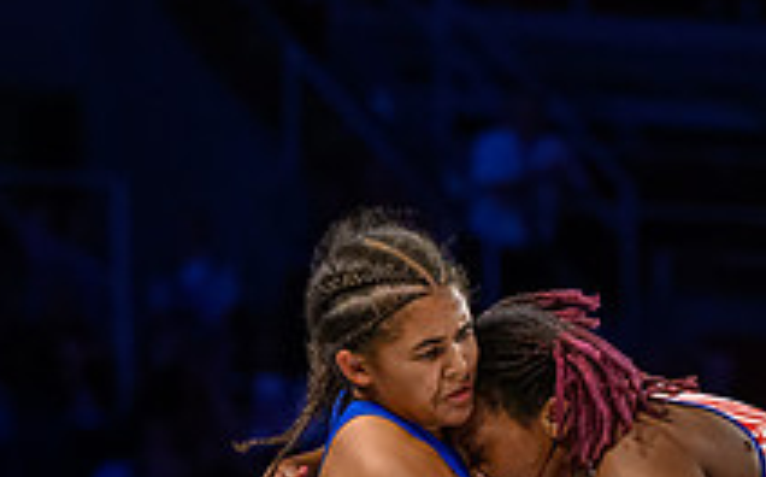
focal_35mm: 416
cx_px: 541
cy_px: 815
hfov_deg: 5.1
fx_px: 8675
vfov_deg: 3.1
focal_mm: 110
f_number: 2.8
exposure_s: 1/800
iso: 4000
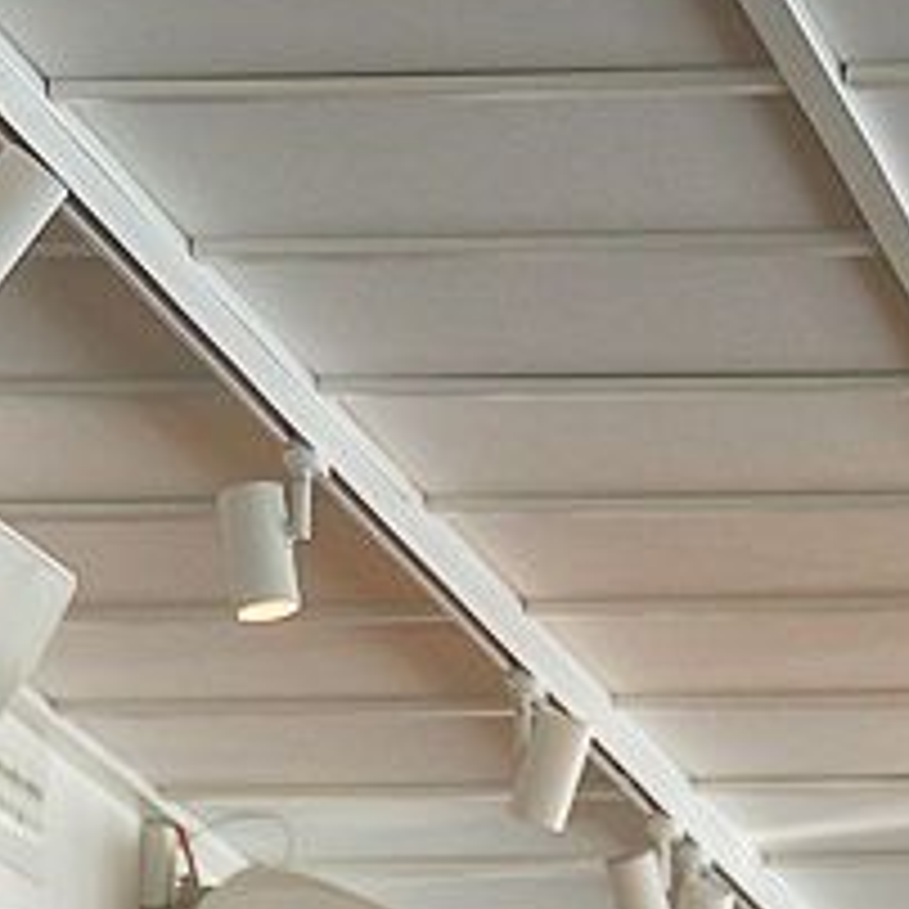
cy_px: 2889
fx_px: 10695
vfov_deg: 4.6
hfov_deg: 4.9
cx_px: 680
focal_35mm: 360
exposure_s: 1/200
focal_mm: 39.4
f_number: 2.8
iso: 500
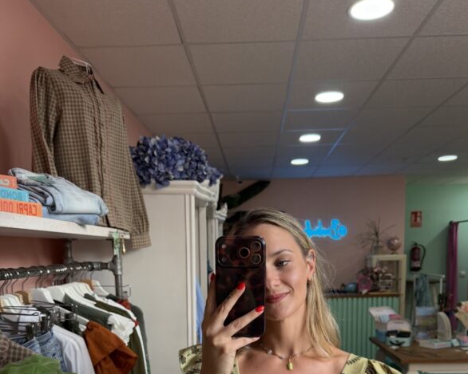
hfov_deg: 55.7
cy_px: 309
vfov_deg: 43.3
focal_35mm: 32
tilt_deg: -4.3
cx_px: 239
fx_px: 443
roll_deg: +0.1
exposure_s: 1/175
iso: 160
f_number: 1.78
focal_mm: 6.76
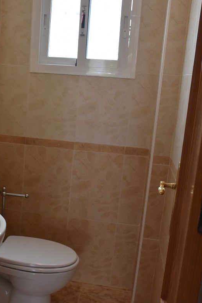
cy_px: 154
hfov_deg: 28.5
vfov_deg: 42.7
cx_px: 36
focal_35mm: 46
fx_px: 387
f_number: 5.6
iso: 800
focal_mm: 20
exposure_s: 1/125
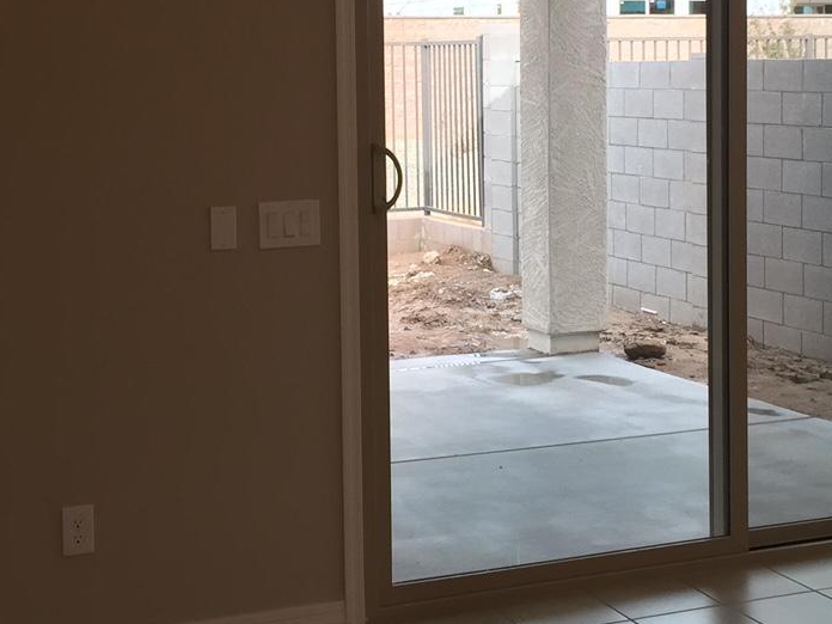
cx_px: 415
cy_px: 172
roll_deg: +1.5
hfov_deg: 28.6
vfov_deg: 21.5
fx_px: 1634
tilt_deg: -2.9
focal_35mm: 68
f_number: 2.2
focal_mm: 4.15
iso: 32
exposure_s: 1/60
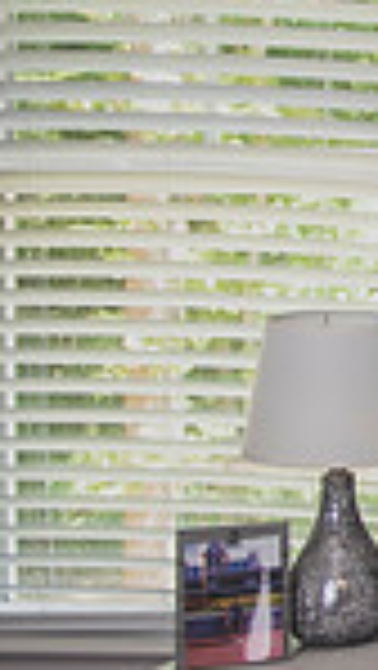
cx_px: 1231
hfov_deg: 8.3
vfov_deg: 18.1
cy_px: 128
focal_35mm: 117
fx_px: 2081
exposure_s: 1/125
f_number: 2.8
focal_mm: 28
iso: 200
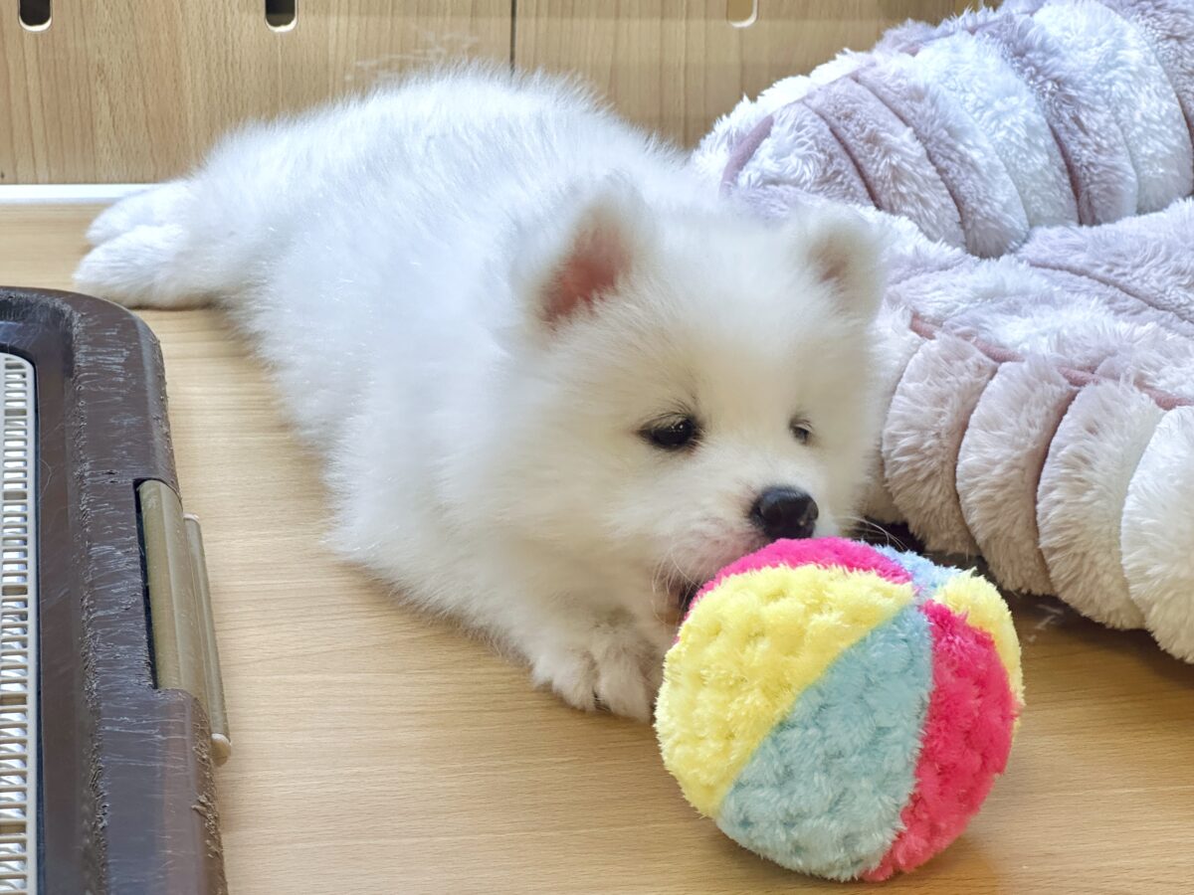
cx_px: 597
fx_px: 2656
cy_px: 448
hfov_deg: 25.3
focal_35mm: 77
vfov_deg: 19.1
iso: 100
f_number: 2.8
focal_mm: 9
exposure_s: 1/99
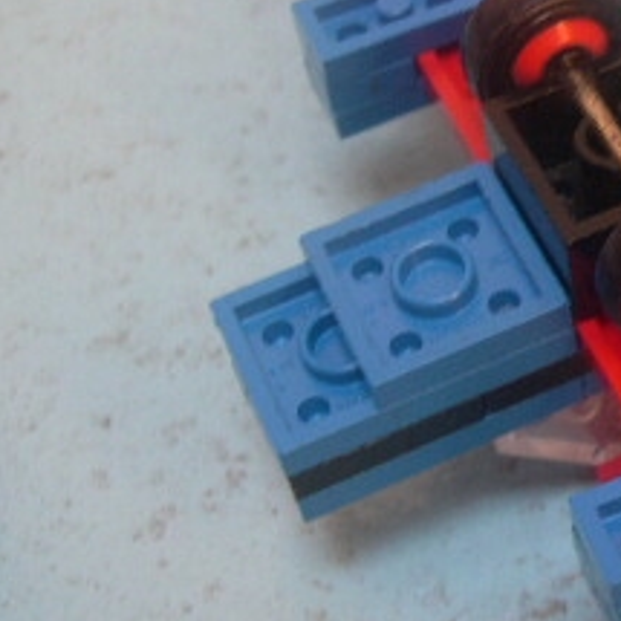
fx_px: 2030
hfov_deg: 16.5
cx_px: 780
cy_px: 257
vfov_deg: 17.4
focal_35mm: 100
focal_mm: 8
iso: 100
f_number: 2.8
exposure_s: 1/21.5
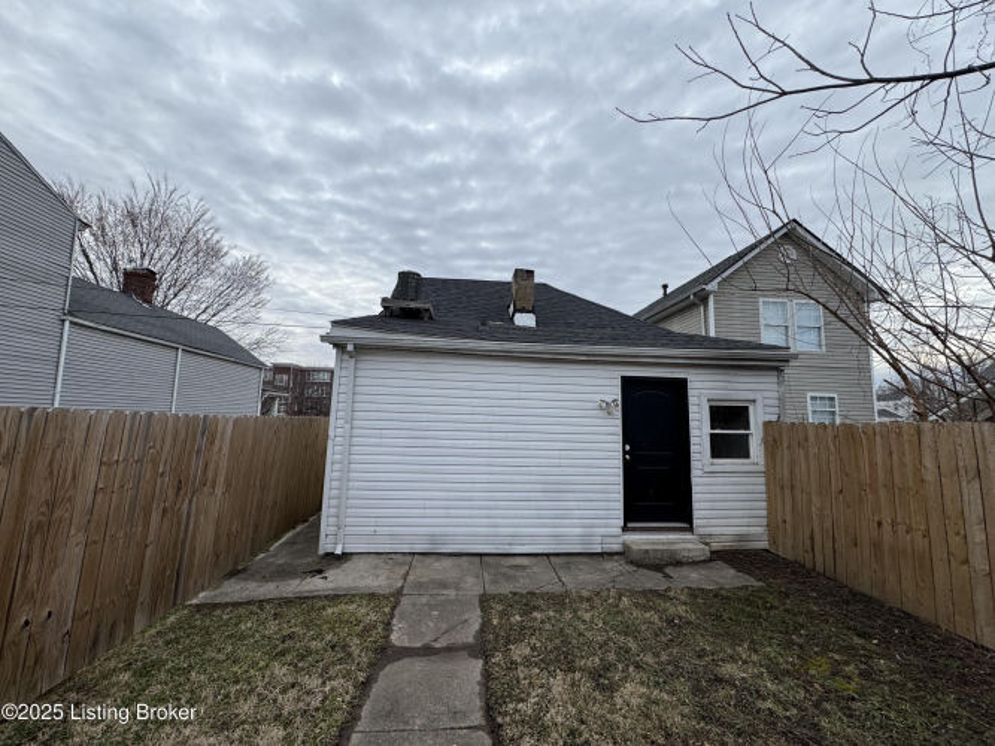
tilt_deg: +9.4
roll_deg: -1.8
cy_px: 373
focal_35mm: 14
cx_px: 498
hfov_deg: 102.1
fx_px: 402
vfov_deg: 85.7
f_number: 2.2
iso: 40
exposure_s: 1/600
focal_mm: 2.22
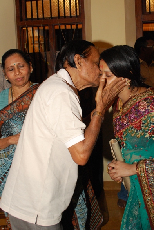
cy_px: 96
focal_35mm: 42
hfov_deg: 31.8
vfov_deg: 46.2
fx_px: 269
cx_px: 97
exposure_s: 1/60
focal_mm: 22
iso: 800
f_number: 7.1
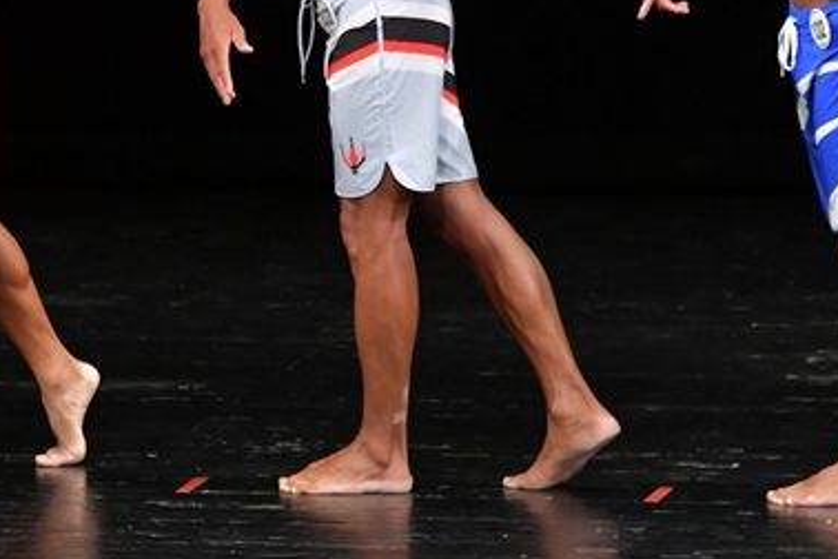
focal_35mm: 553
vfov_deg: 2.5
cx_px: 110
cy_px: 4
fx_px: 12872
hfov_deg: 3.7
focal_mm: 180
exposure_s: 1/400
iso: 3200
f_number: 5.6
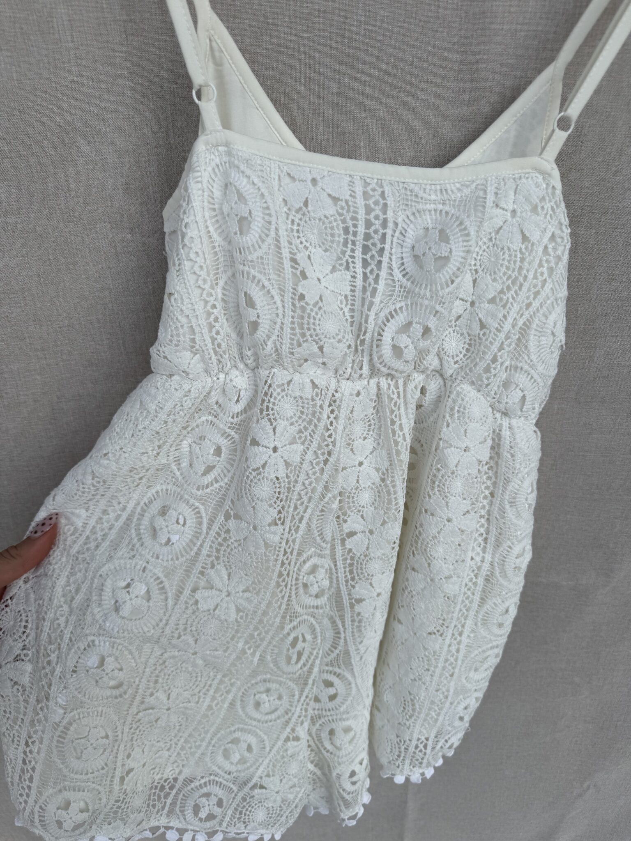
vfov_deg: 71.6
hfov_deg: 56.8
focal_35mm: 24
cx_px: 316
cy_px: 420
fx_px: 583
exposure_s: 1/2604
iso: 80
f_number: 1.78
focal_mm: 6.76
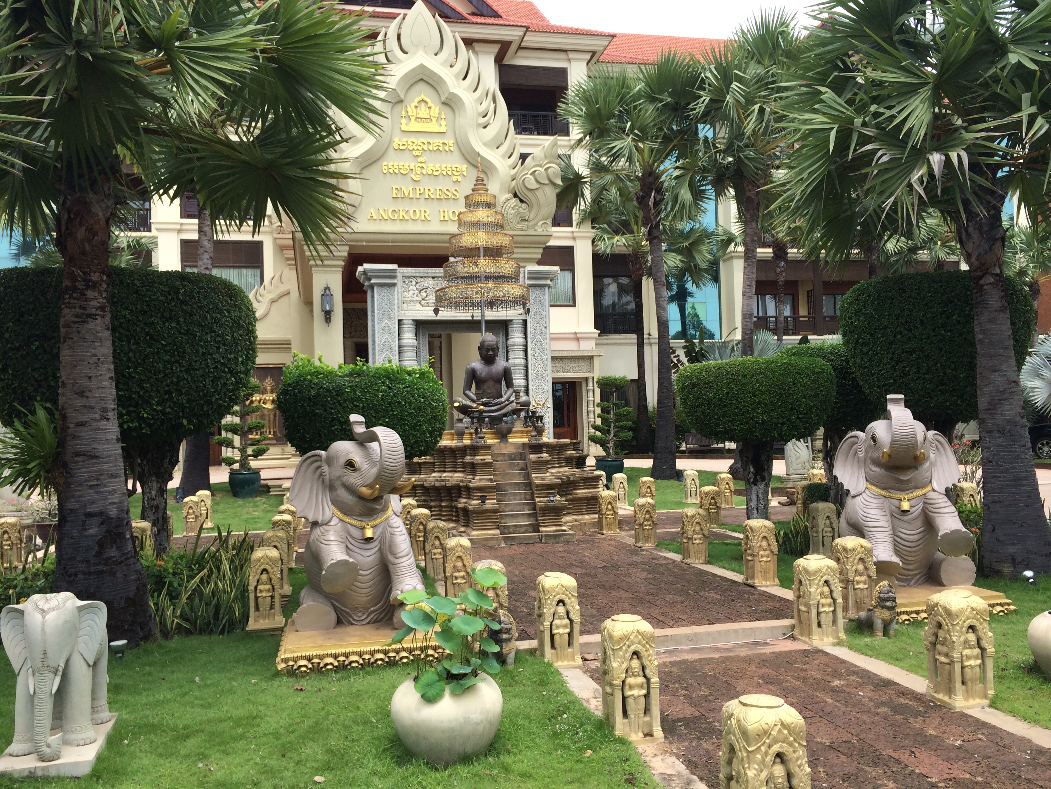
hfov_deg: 60.0
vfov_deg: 46.8
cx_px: 526
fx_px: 911
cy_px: 394
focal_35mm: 30
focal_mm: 4.12
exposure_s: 1/1026
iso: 32
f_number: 2.2
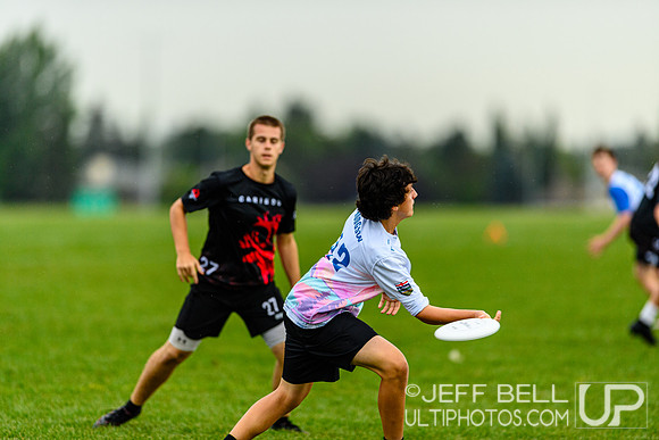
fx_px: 7324
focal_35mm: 400
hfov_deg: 5.2
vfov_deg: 3.4
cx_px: 330
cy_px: 220
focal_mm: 400
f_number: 3.2
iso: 800
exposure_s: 1/1250
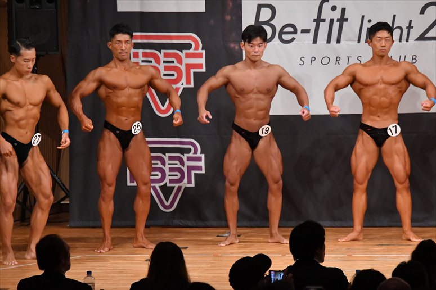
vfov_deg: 5.4
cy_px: 145
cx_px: 218
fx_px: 3087
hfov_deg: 8.1
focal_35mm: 255
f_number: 5.6
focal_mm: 170
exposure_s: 1/400
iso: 8000
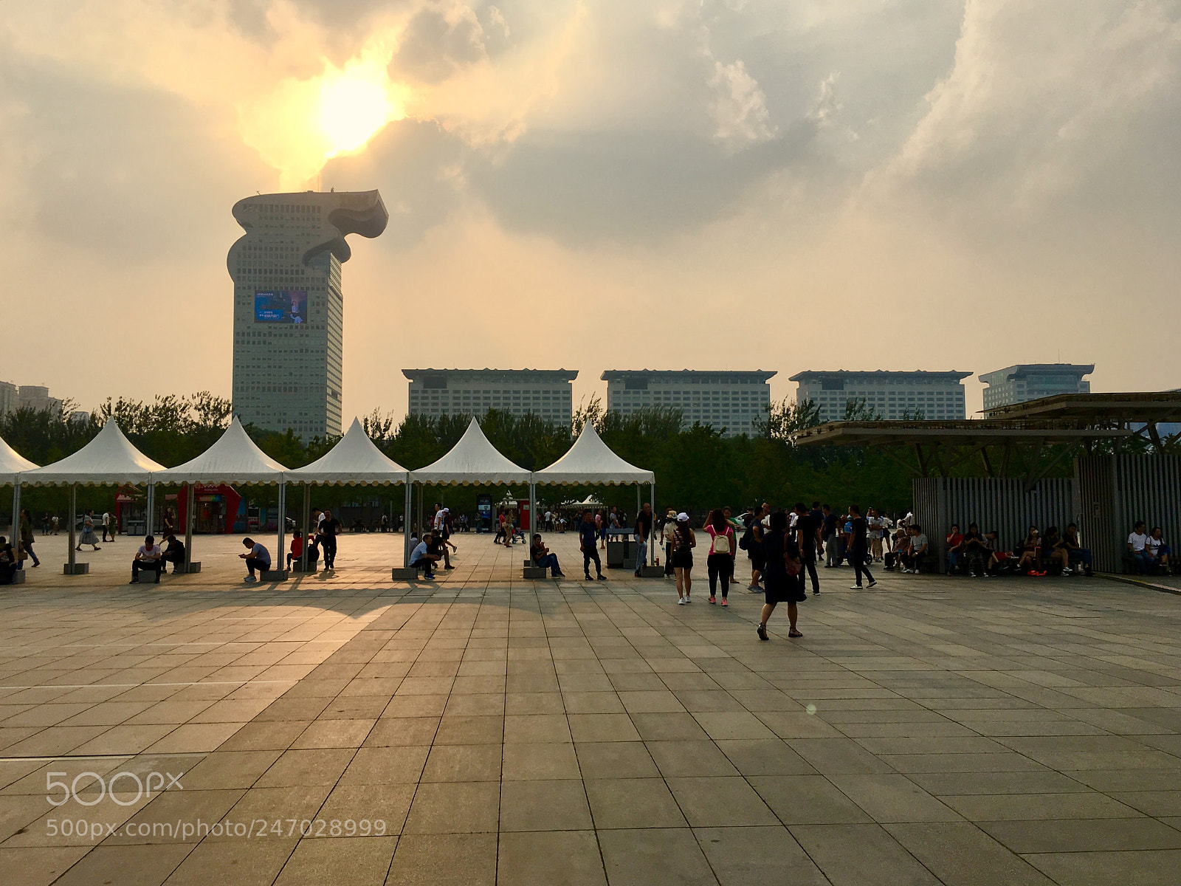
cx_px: 590
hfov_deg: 61.7
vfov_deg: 48.2
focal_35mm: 29
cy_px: 443
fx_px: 989
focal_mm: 4.15
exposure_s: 1/2262
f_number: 2.2
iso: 25
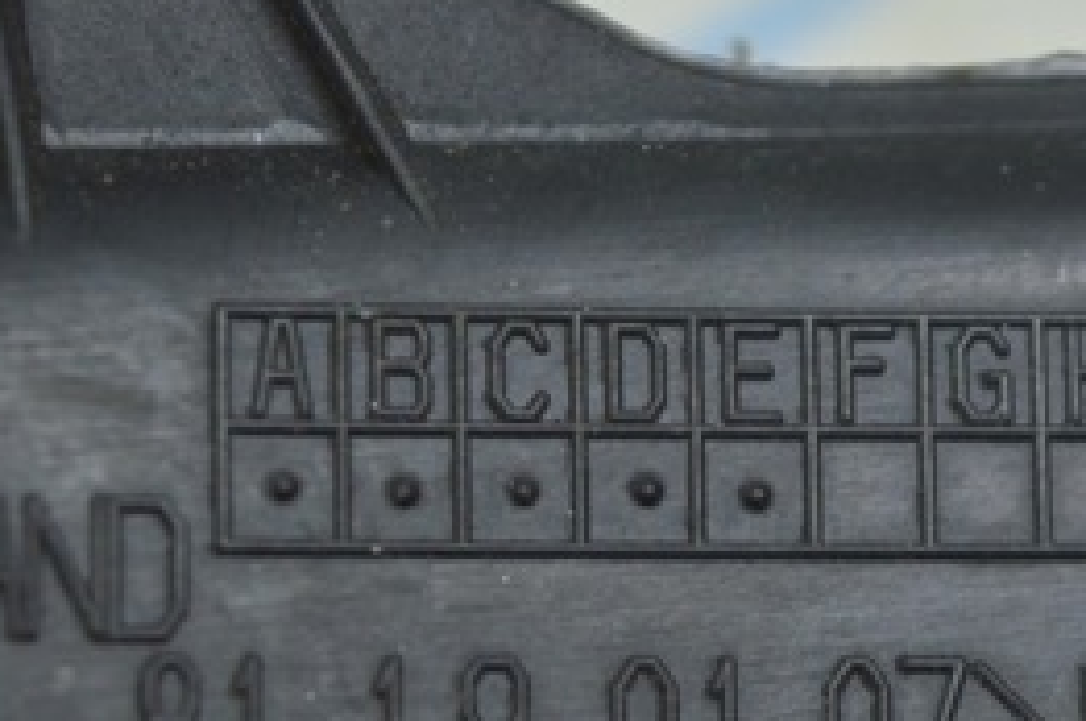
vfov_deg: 6.8
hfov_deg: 10.2
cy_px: 706
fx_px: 6063
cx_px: 692
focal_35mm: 201
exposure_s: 1/40
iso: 400
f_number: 5.6
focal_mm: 55
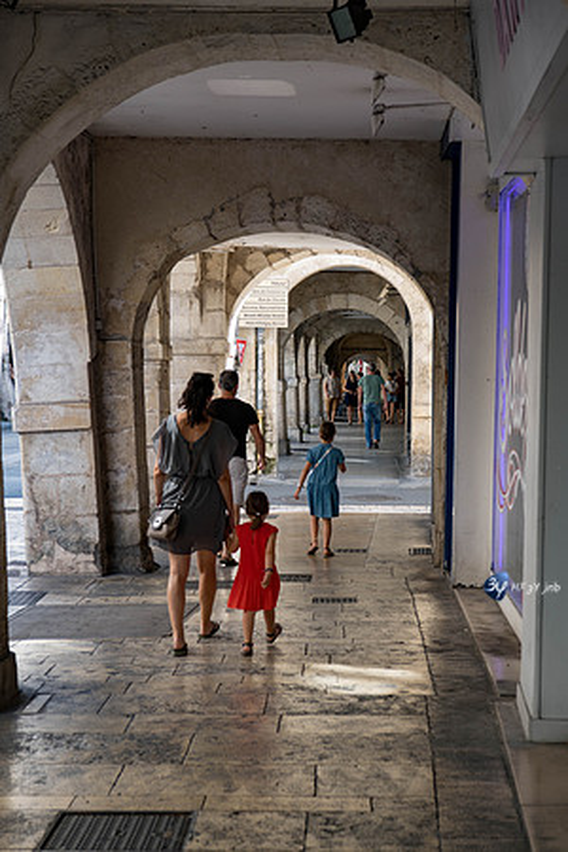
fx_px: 1657
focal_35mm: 70
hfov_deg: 19.5
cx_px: 284
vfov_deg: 28.8
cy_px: 426
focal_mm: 70
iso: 125
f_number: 6.3
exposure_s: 1/80
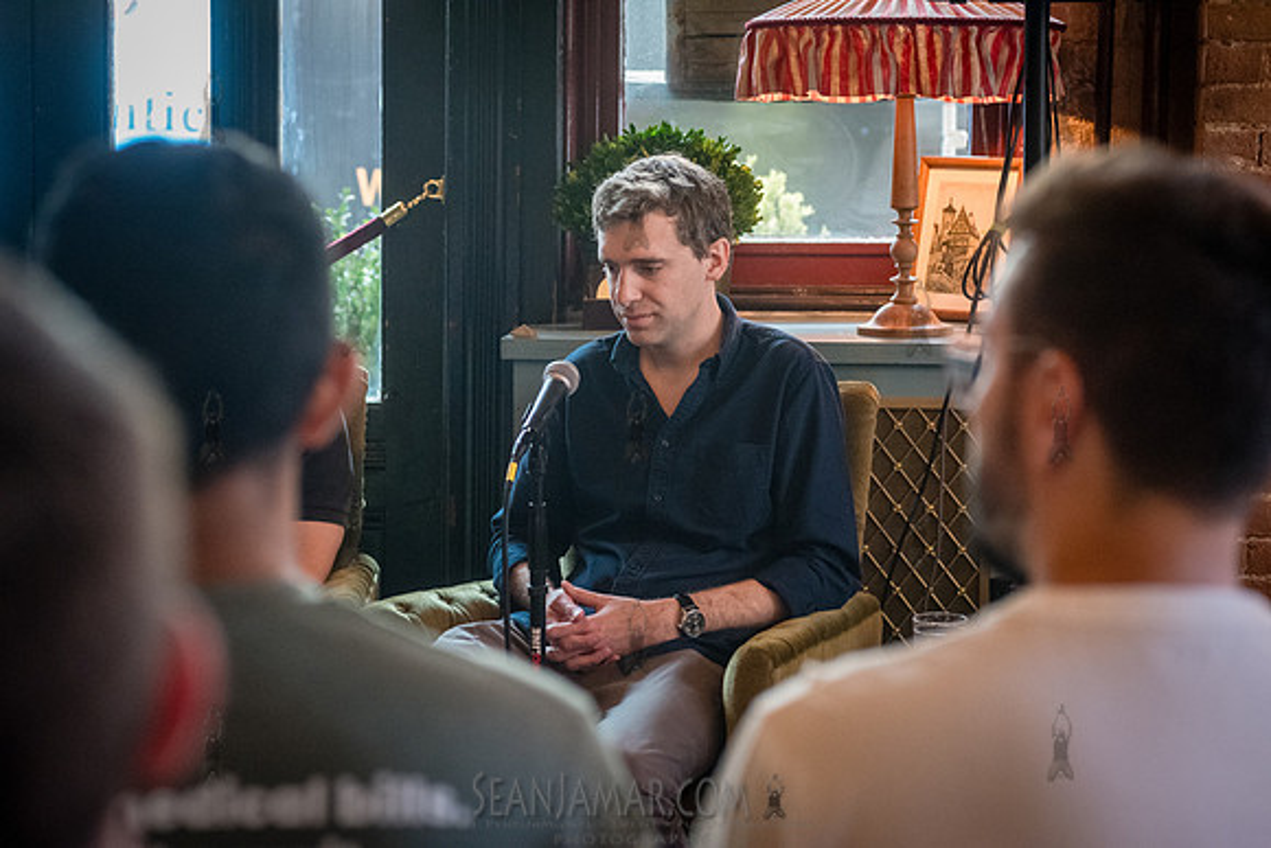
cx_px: 636
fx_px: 2825
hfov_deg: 25.4
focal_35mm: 80
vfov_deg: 17.1
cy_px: 424
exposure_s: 1/200
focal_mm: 80
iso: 5000
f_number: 4
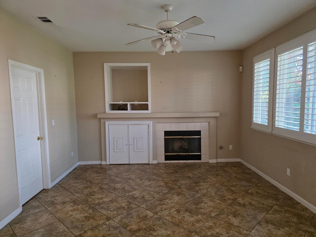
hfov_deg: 73.9
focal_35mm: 23
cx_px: 158
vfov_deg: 58.9
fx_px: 210
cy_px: 118
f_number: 1.7
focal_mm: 6.3
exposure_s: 1/120
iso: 320
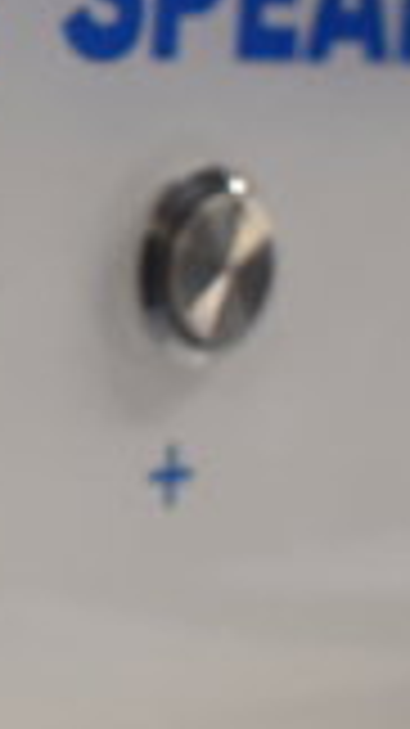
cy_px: 245
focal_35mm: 184
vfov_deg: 11.7
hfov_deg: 6.2
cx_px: -640
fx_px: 3559
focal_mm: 31
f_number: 4.2
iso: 560
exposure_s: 1/50
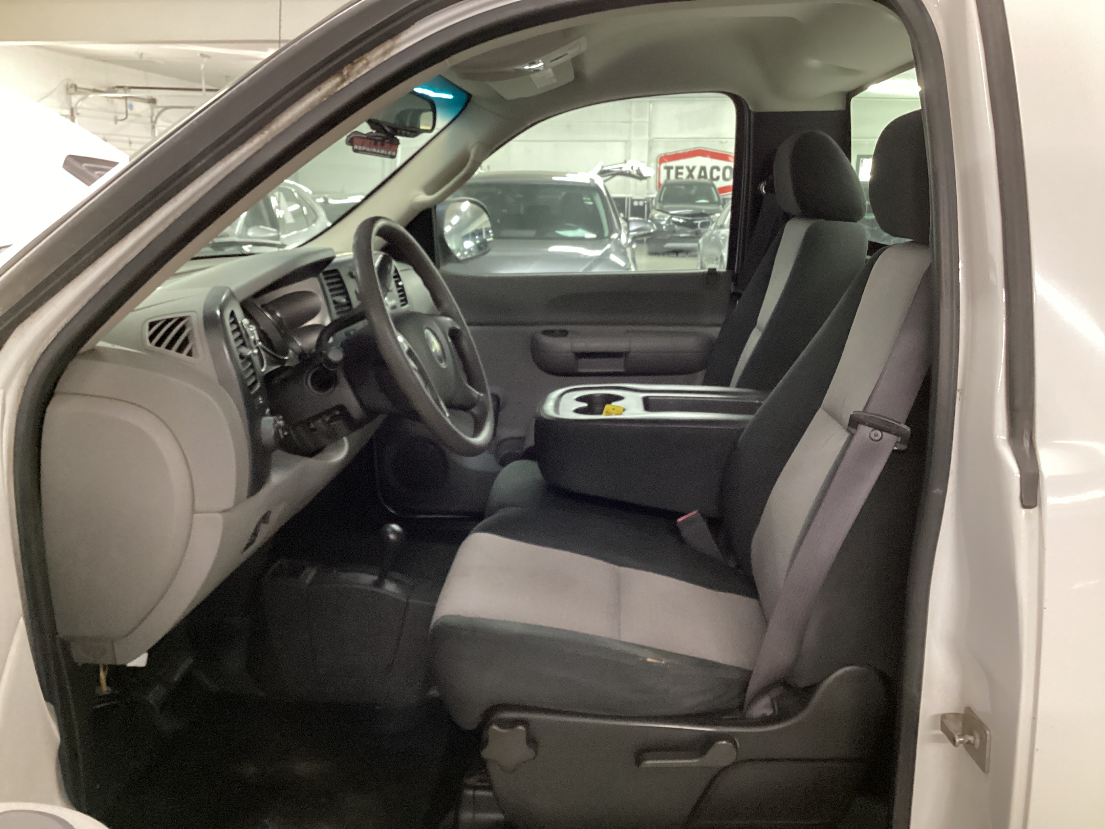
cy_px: 414
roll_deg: -0.5
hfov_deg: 58.4
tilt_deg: -15.2
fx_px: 990
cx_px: 552
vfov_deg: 45.4
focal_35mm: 31
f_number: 2.4
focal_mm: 3.3
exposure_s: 1/25
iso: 500
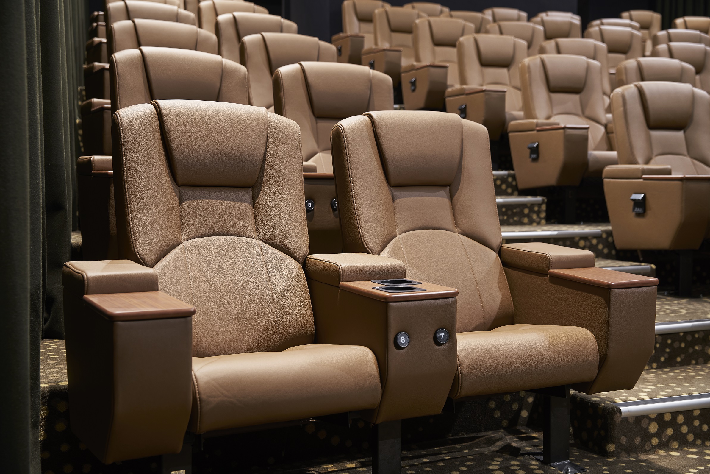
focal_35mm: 44
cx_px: 355
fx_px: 868
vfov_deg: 30.5
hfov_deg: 44.5
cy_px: 237
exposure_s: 1/2.5
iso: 200
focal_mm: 44
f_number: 4
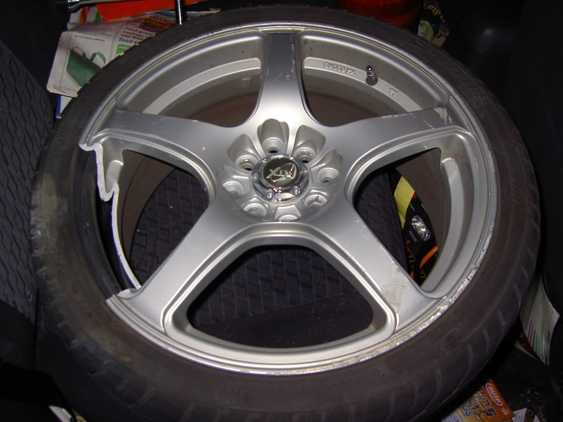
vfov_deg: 41.8
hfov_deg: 54.0
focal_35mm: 34
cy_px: 211
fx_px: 553
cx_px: 282
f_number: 2.8
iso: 100
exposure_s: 1/60
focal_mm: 5.6
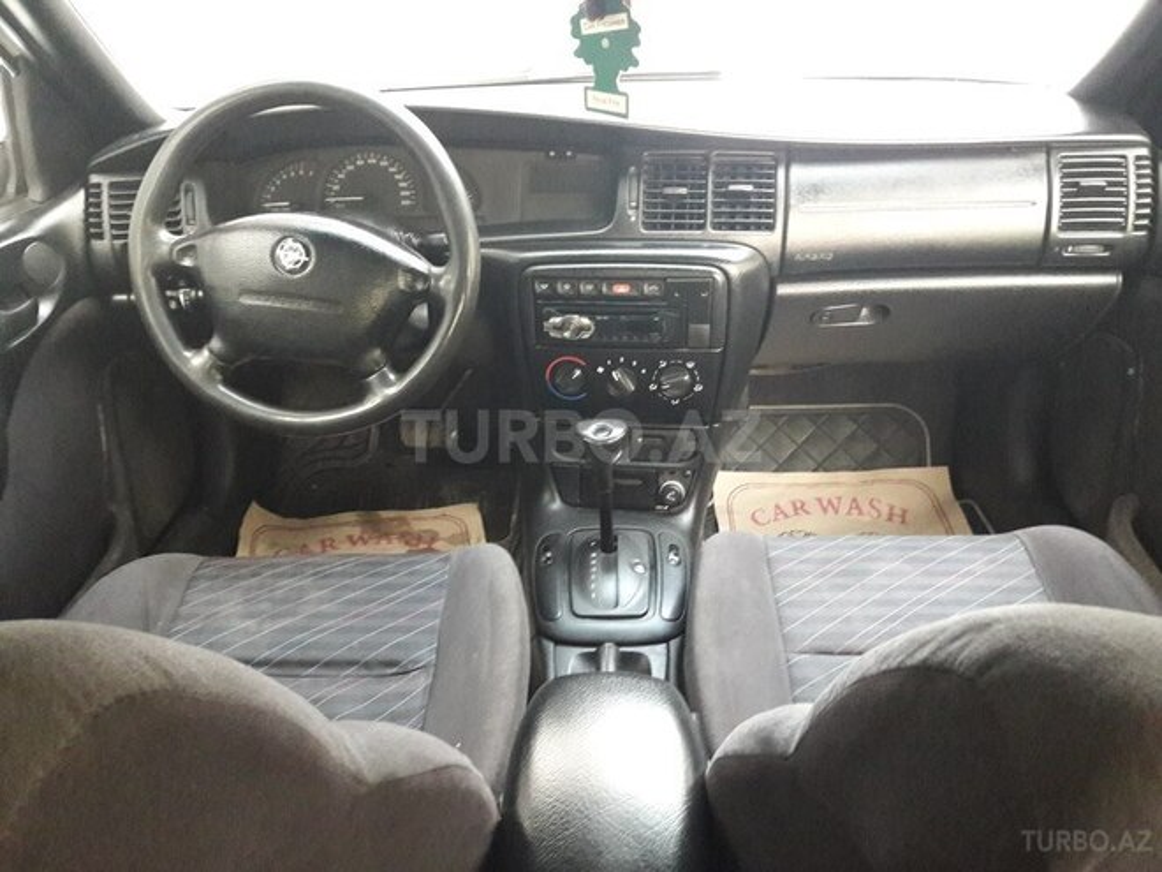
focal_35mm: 28
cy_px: 436
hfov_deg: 63.4
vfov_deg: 49.7
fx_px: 940
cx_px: 581
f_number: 1.9
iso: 500
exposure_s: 1/17
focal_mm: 3.7
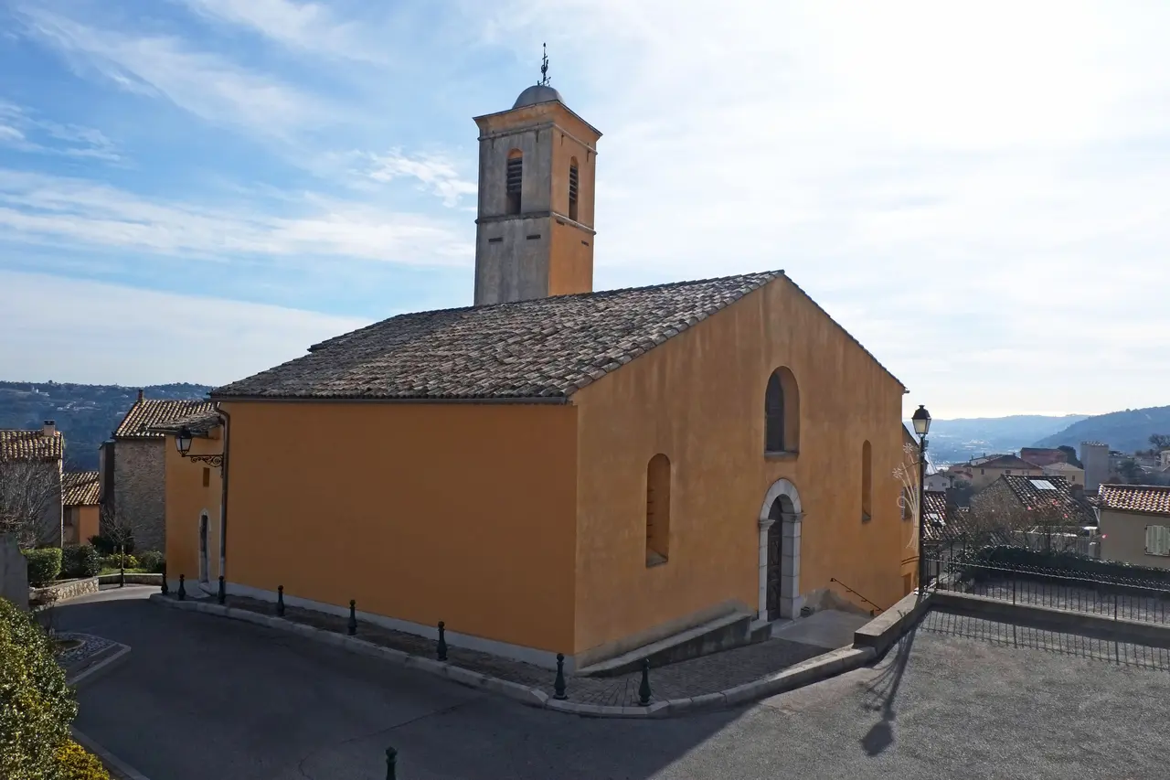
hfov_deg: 73.8
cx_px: 585
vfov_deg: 53.1
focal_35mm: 24
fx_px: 780
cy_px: 390
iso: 200
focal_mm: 16
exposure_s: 1/500
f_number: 9
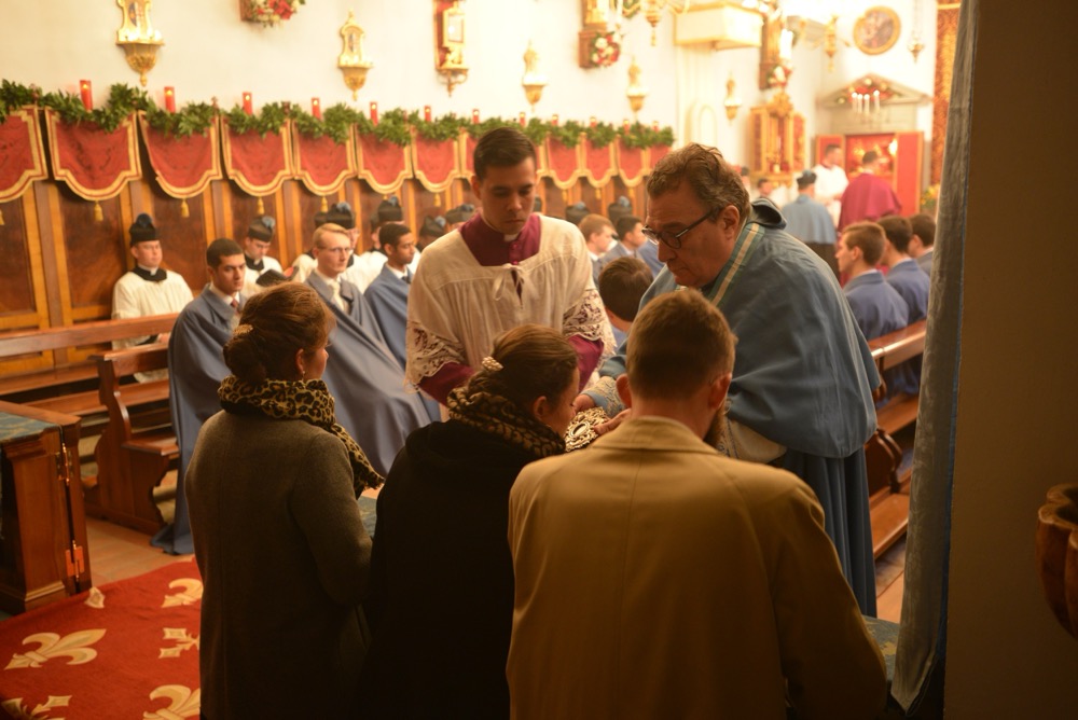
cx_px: 539
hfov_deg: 54.4
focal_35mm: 35
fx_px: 1049
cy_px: 360
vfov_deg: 37.9
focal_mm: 35
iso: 1600
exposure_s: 1/40
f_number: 3.2
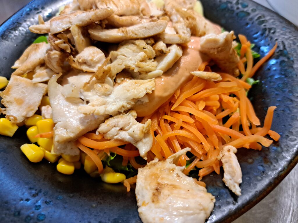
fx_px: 207
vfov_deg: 56.8
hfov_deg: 71.6
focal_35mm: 24
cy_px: 112
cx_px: 149
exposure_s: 1/33
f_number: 1.8
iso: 400
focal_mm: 5.23
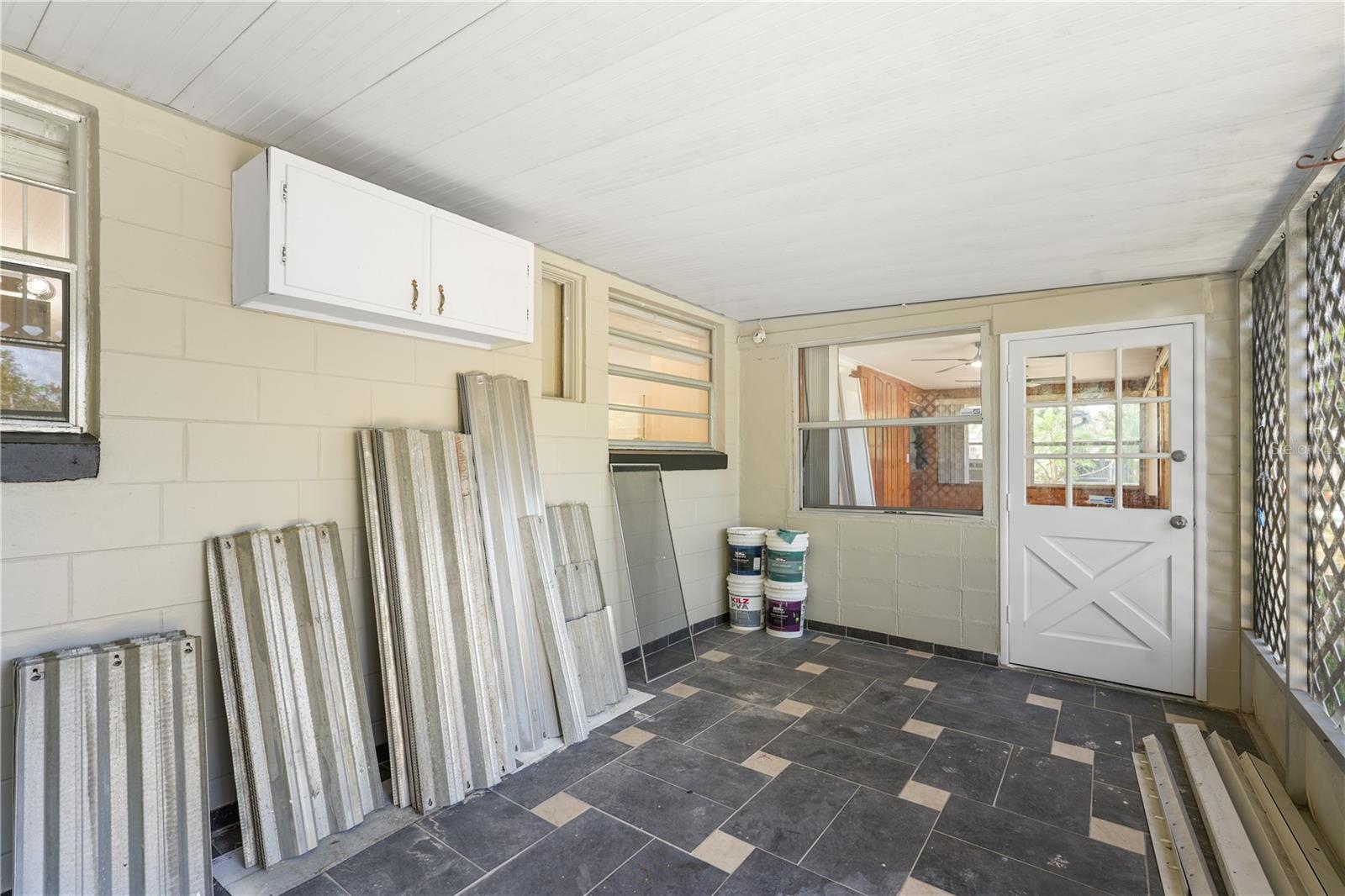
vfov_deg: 73.7
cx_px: 672
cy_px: 448
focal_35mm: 16
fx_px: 598
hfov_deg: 96.7
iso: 100
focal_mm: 16
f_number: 8
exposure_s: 1/3
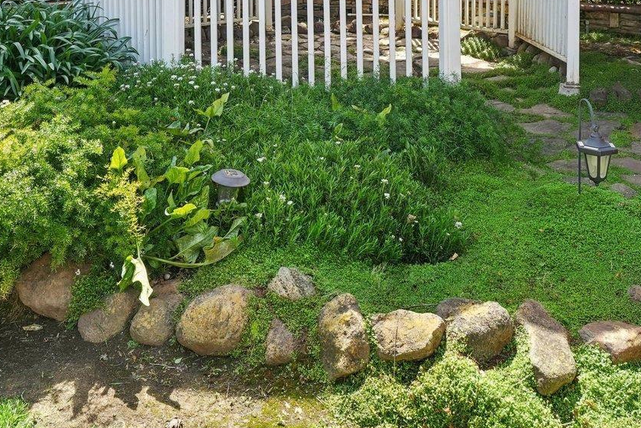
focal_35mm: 34
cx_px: 344
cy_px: -77
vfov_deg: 32.6
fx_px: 605
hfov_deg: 55.7
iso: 640
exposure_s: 1/160
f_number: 8
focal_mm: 14
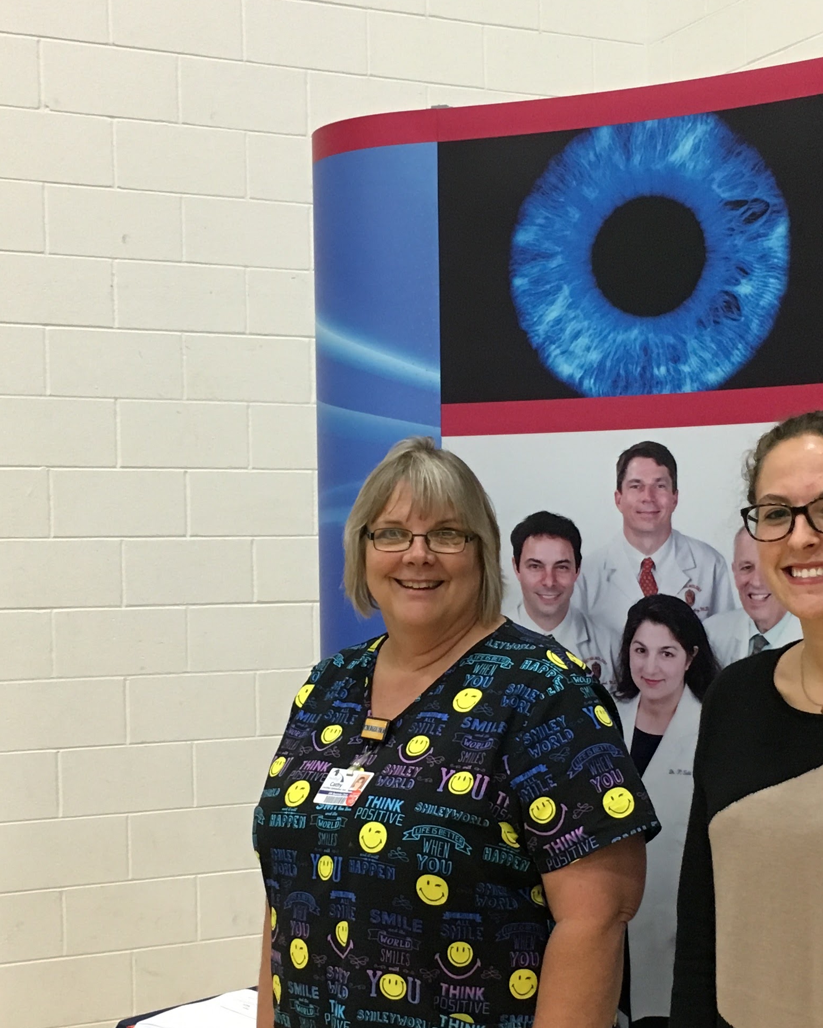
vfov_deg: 31.8
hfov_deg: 25.8
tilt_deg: -2.1
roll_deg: +1.0
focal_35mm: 59
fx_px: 1796
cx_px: 458
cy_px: 644
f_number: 2.2
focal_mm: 4.15
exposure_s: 1/30
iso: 125
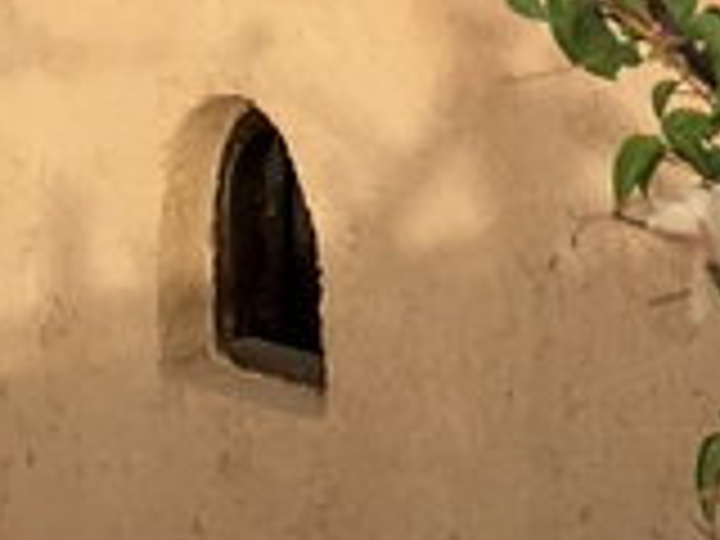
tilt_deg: +4.1
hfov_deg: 9.1
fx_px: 4514
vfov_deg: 6.1
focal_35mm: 217
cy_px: -1287
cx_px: 225
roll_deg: +1.1
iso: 25
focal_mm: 4.15
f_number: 2.2
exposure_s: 1/916
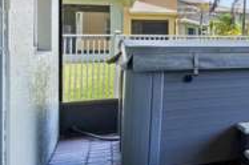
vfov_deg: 22.4
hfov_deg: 17.9
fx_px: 414
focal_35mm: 60
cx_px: 529
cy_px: 49
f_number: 9
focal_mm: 14
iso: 250
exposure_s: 1/25
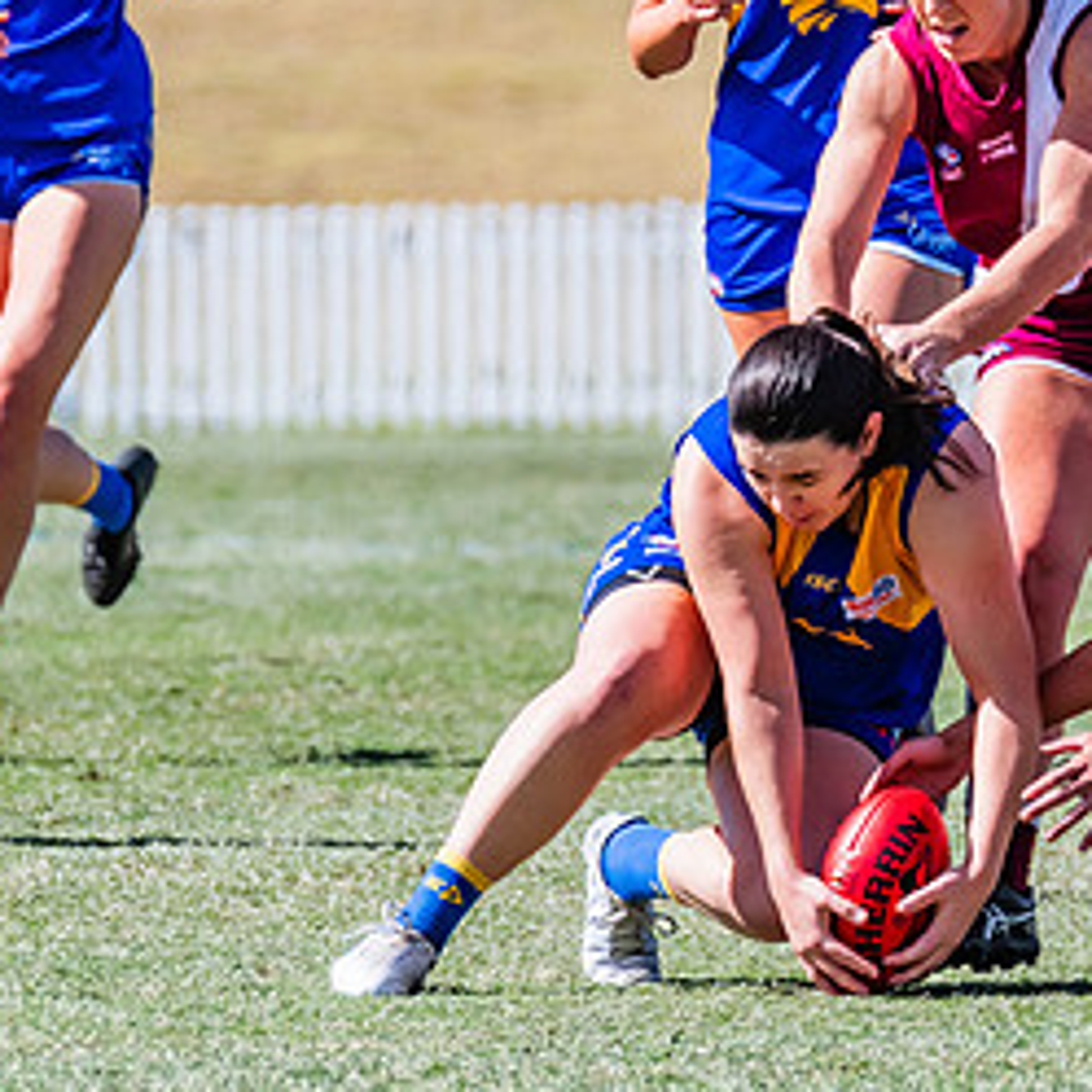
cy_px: 390
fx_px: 32978
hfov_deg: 1.9
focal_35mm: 924
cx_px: 907
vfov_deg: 1.9
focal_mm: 360
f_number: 9
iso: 800
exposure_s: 1/1600
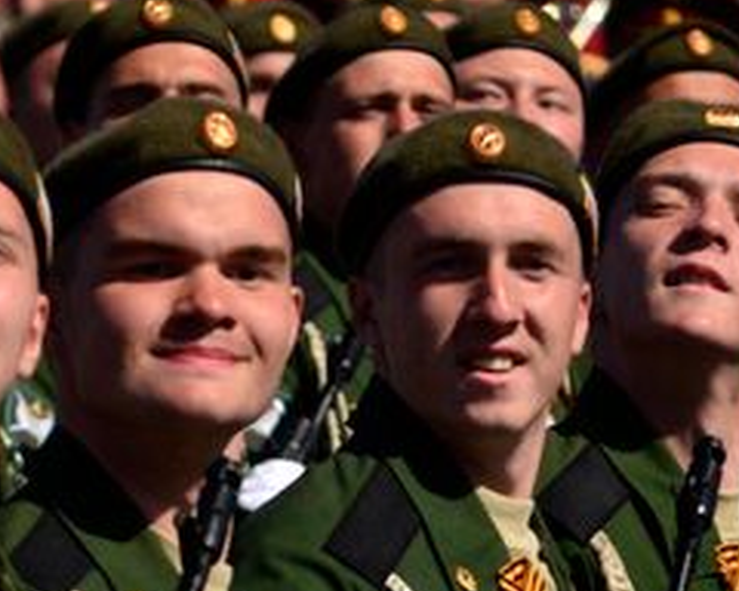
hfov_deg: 2.4
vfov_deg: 1.9
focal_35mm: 823
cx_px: 185
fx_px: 18000
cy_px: 619
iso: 560
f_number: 8
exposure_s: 1/1500
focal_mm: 200
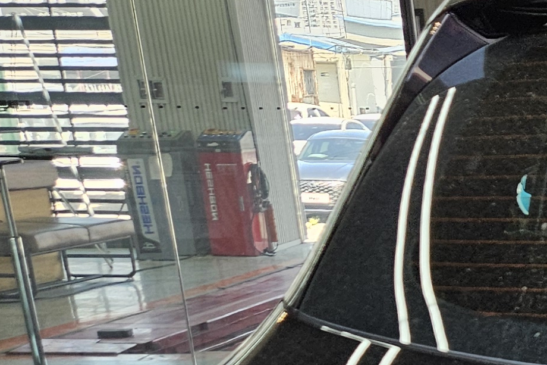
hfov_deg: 16.6
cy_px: 607
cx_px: 964
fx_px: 1580
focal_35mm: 104
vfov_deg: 12.3
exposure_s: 1/207
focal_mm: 5.4
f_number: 1.8
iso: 80
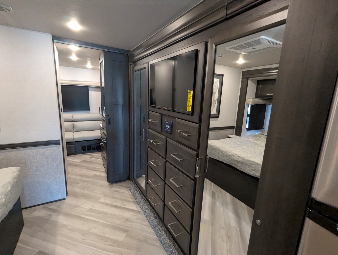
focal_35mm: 16
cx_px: 169
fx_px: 156
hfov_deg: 94.4
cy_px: 128
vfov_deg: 78.2
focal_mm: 2.35
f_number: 2.2
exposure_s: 1/34.8
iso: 412
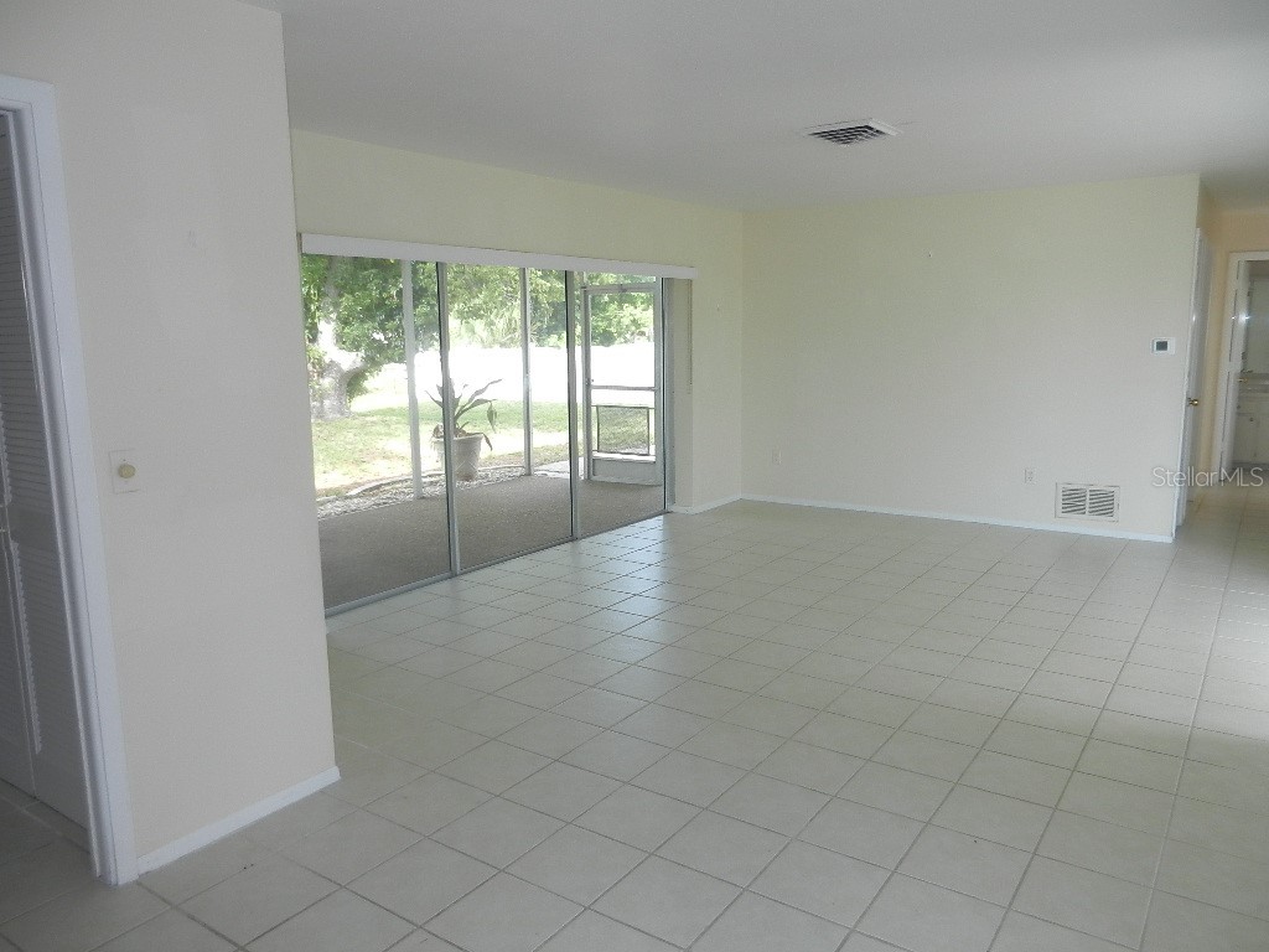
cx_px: 634
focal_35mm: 25
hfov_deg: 69.4
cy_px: 476
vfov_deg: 54.9
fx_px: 916
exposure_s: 1/50
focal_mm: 4.5
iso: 160
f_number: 3.5
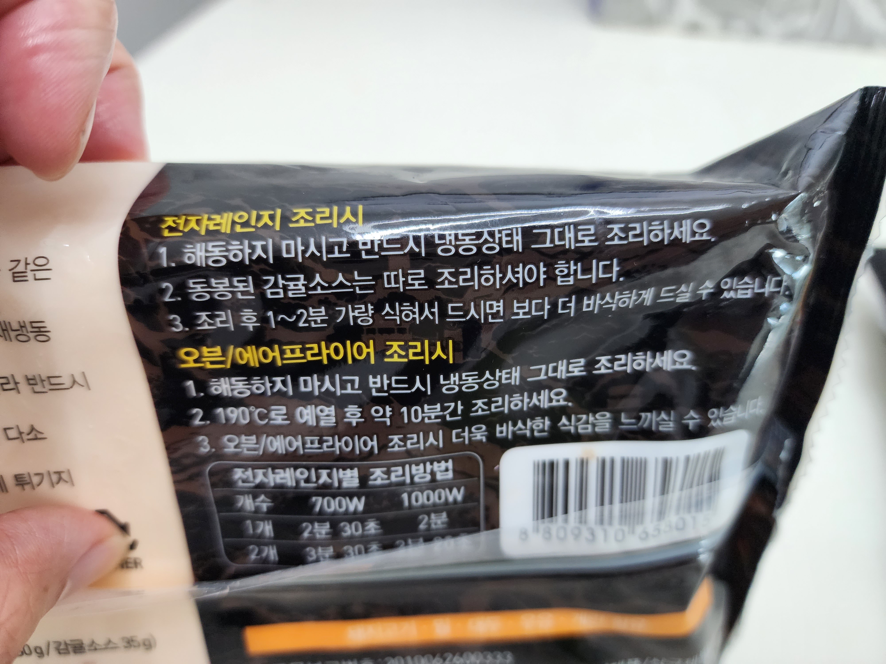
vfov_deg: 58.9
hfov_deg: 73.9
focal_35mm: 23
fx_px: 589
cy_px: 332
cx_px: 443
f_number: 1.8
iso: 250
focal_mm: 6.4
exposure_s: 1/120
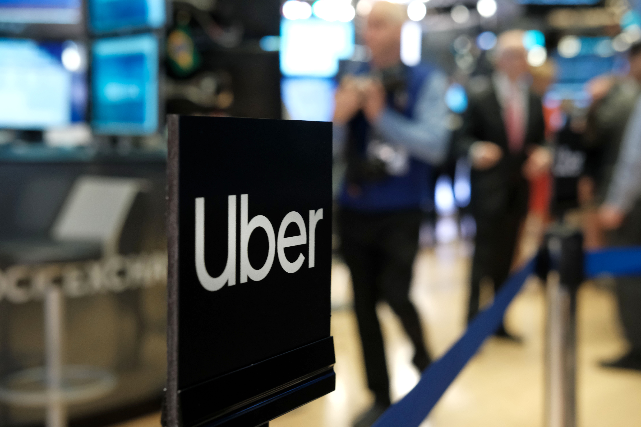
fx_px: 944
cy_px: 214
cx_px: 320
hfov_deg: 37.5
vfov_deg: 25.5
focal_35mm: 53
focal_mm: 35
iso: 3200
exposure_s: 1/42
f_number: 4.5
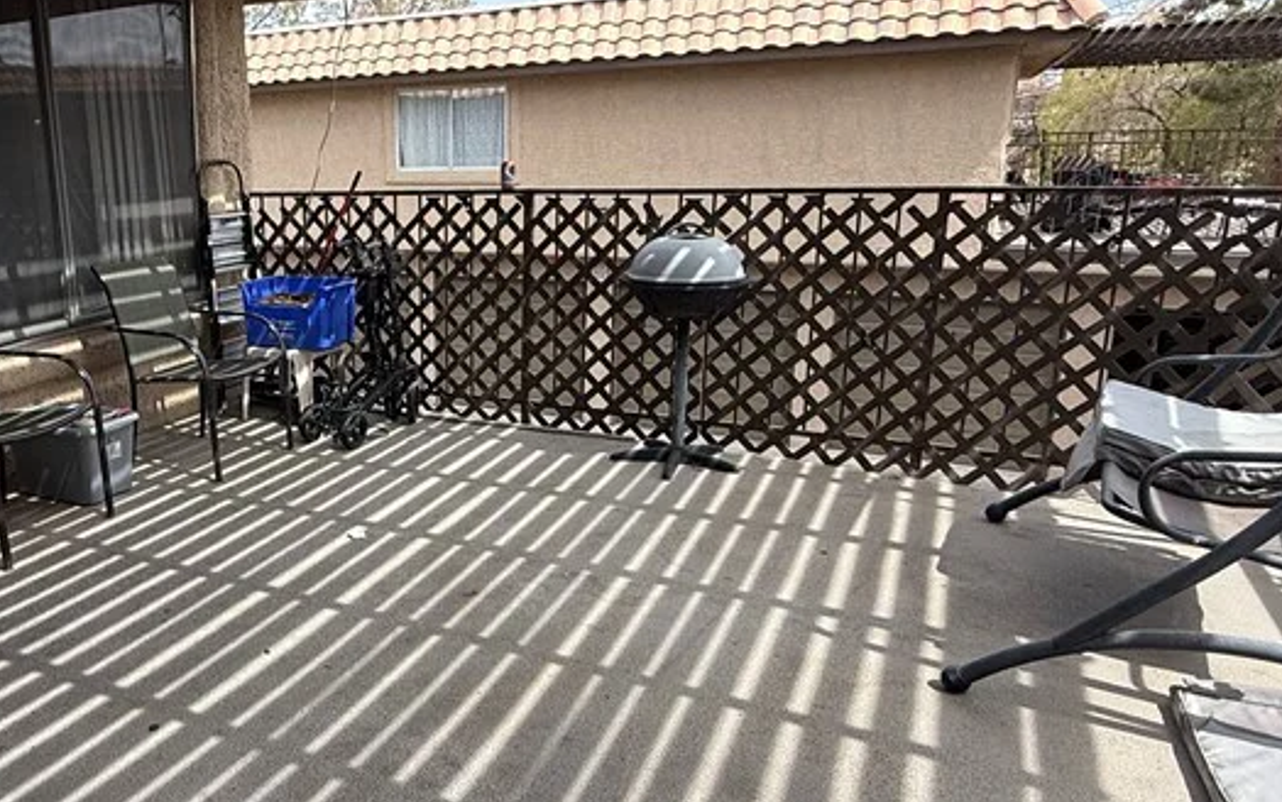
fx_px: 1014
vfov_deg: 43.2
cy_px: 394
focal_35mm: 29
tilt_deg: -14.9
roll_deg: +1.8
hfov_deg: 61.9
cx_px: 365
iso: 64
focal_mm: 2.22
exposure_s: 1/726
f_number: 2.2
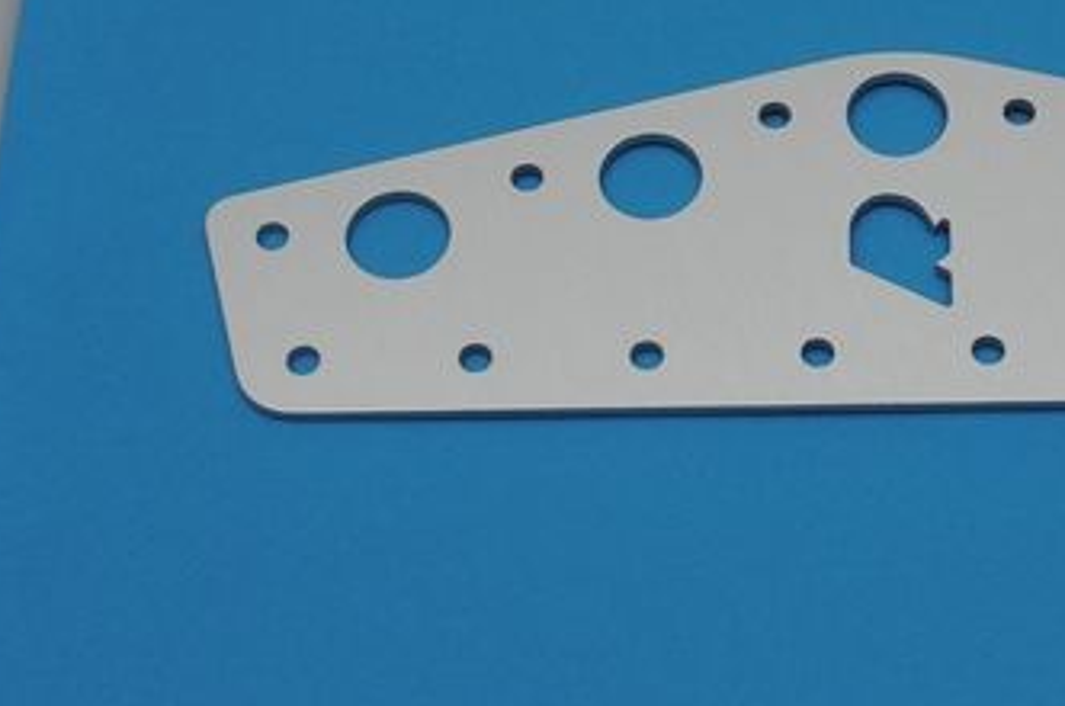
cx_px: 924
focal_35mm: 112
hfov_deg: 18.0
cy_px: 252
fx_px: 3313
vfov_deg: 12.1
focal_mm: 31
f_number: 5.6
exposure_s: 1/60
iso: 400
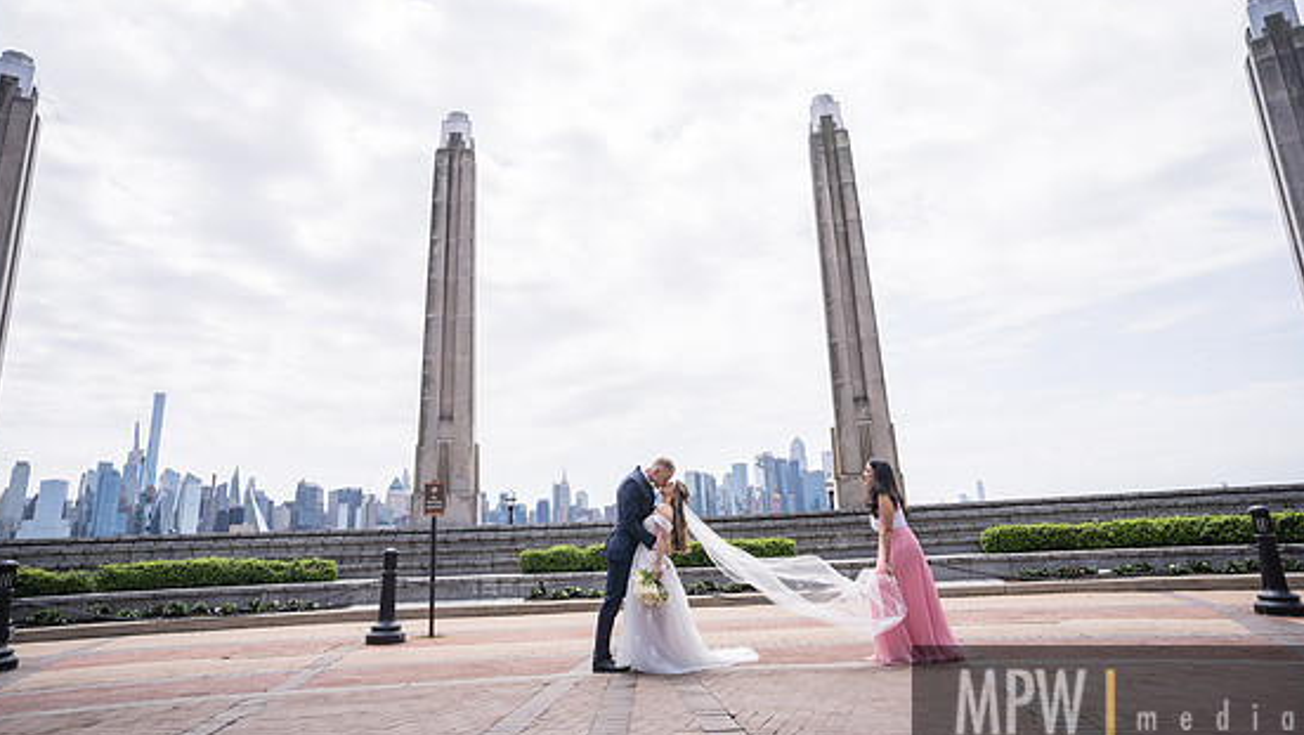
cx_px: 650
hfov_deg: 81.2
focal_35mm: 22
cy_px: 337
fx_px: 761
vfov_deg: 51.5
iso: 100
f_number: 2.8
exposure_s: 1/2000
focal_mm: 20
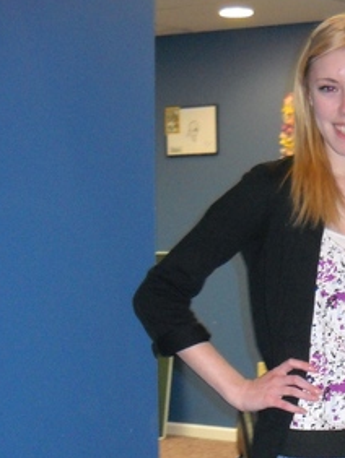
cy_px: 460
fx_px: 1221
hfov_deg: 15.7
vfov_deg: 20.6
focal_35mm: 92
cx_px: 356
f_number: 3.1
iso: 417
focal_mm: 6.72
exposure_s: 1/30
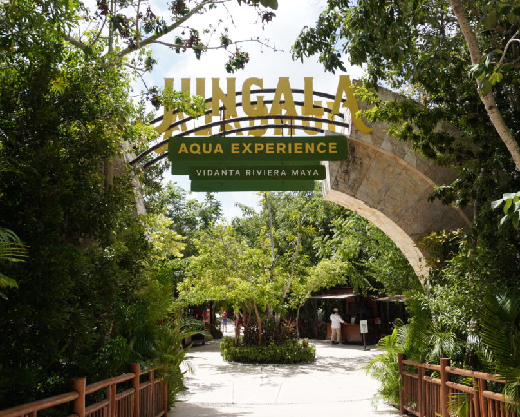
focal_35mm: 37
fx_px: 563
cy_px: 209
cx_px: 262
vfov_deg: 40.6
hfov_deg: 49.6
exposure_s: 1/200
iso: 100
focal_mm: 21
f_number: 8
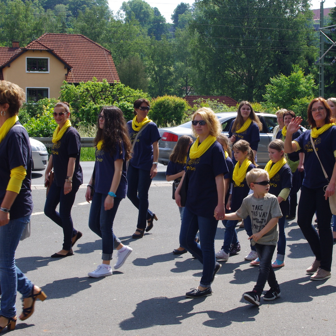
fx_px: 703
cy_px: 157
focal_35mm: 64
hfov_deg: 26.9
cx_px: 193
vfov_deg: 26.9
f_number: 11
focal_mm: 28.13
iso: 200
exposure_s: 1/125
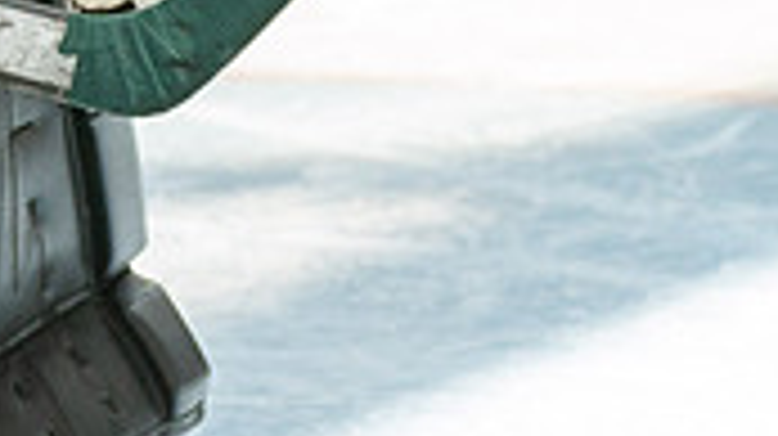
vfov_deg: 1.6
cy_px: -348
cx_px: -93
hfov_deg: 2.8
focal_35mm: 759
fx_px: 15646
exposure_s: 1/2500
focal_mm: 176
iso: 1600
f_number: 3.5
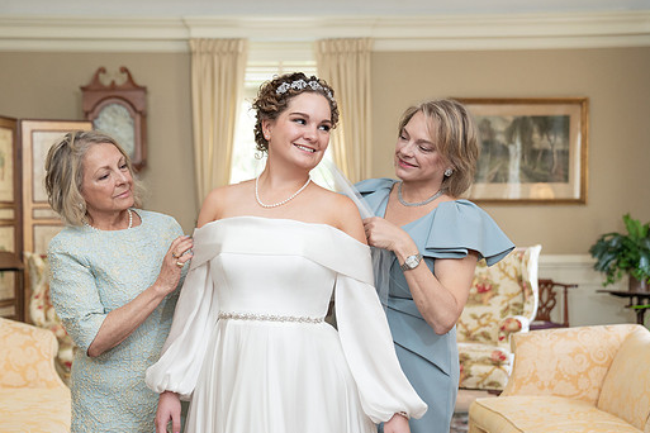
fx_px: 939
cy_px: 231
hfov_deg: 38.1
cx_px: 286
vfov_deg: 26.0
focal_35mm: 52
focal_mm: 46
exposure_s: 1/250
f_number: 2.8
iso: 800
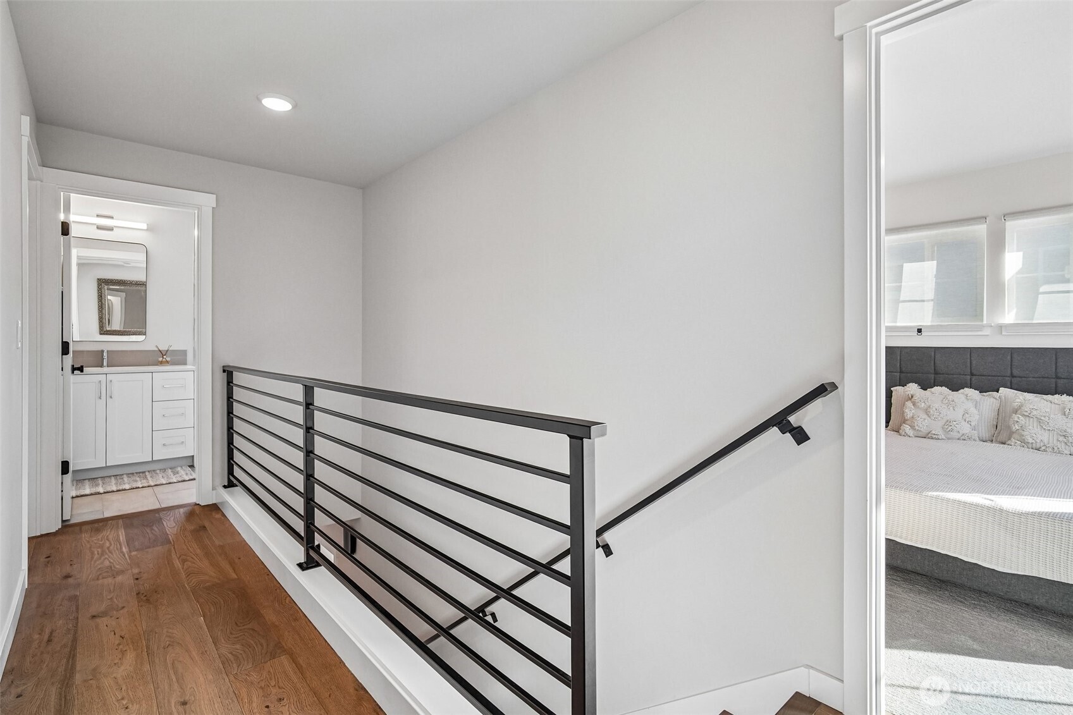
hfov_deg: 96.7
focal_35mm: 16
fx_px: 477
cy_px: 358
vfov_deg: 73.7
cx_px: 536
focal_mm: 16
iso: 1600
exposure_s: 1/30
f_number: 8
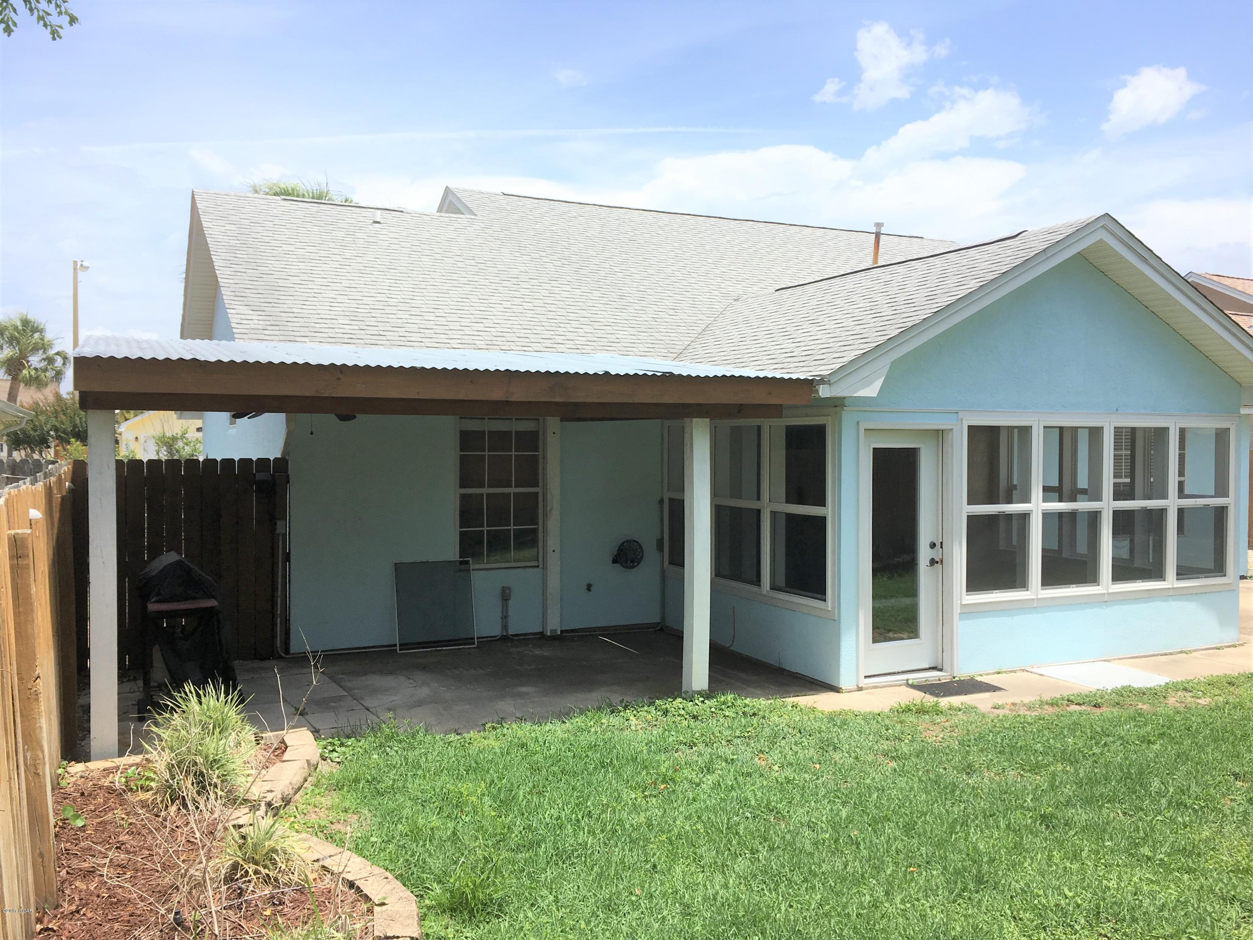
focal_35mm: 29
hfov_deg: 61.7
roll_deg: -1.7
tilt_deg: -1.5
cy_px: 470
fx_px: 1050
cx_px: 626
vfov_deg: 48.2
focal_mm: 4.15
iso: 25
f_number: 2.2
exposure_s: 1/1603
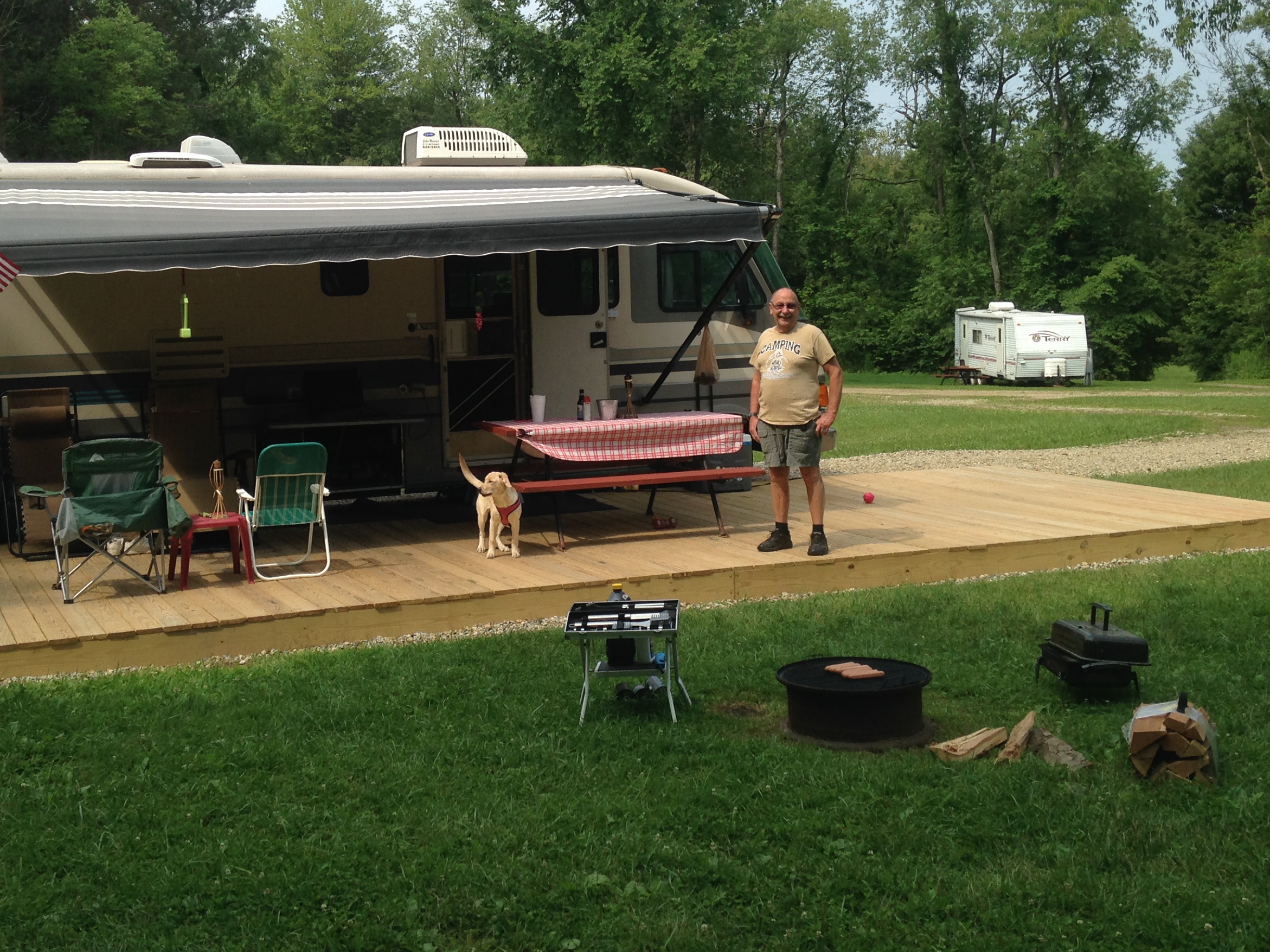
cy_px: 374
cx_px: 542
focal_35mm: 46
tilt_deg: -2.7
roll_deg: +0.7
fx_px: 1687
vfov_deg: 31.4
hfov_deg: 41.1
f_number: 2.4
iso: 50
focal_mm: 4.12
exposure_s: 1/847
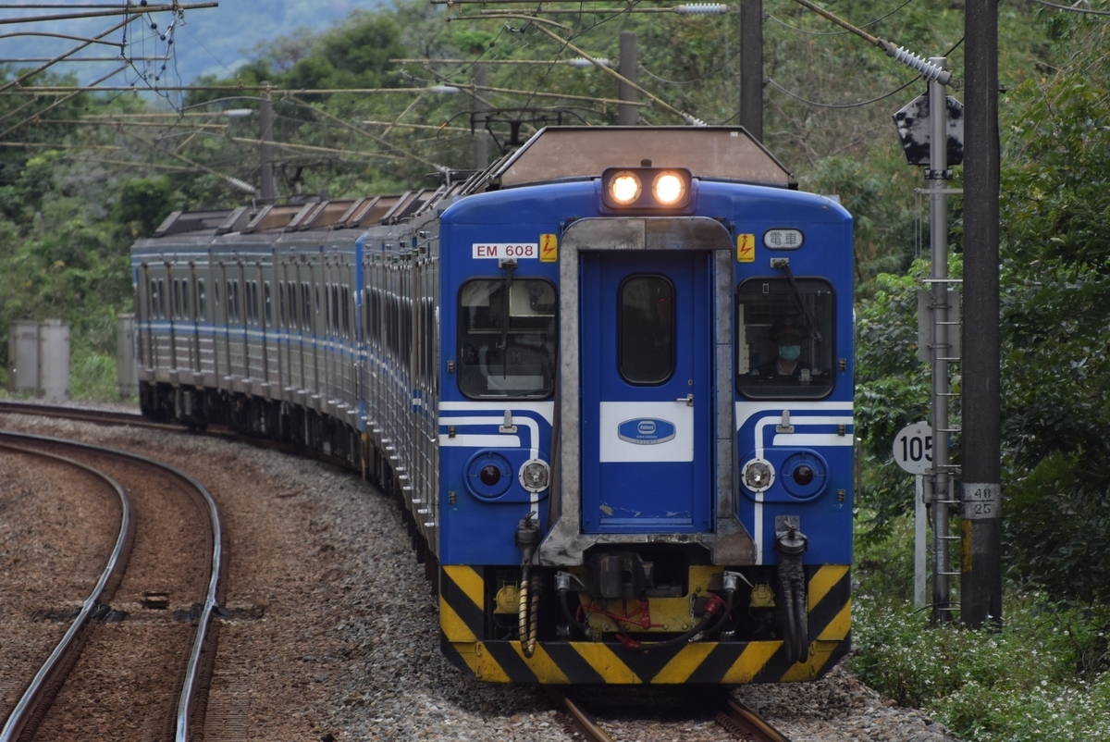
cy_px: 371
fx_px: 13885
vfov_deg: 3.1
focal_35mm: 450
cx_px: 555
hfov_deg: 4.6
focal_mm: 300
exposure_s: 1/800
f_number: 5.6
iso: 400
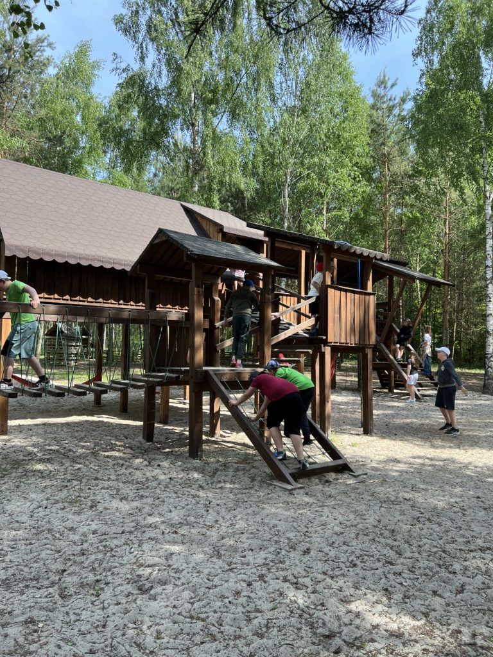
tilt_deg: +2.5
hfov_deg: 53.1
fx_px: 494
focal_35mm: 26
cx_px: 246
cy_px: 328
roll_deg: -0.6
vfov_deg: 67.3
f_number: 1.5
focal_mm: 5.7
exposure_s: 1/775
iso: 50
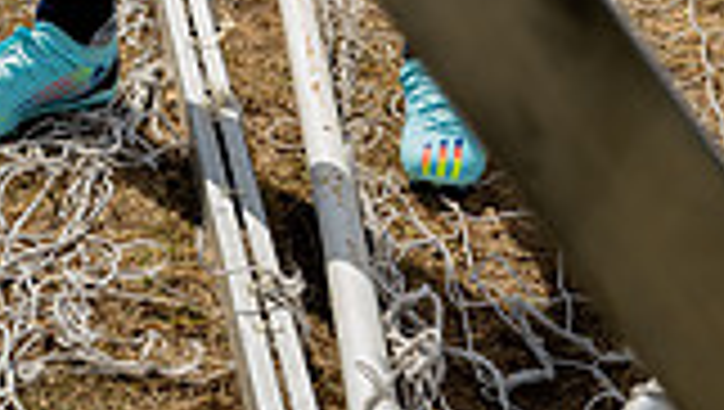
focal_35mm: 161
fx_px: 3094
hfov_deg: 13.3
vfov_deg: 7.1
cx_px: 297
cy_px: -572
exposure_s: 1/250
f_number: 7.1
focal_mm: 55
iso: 50
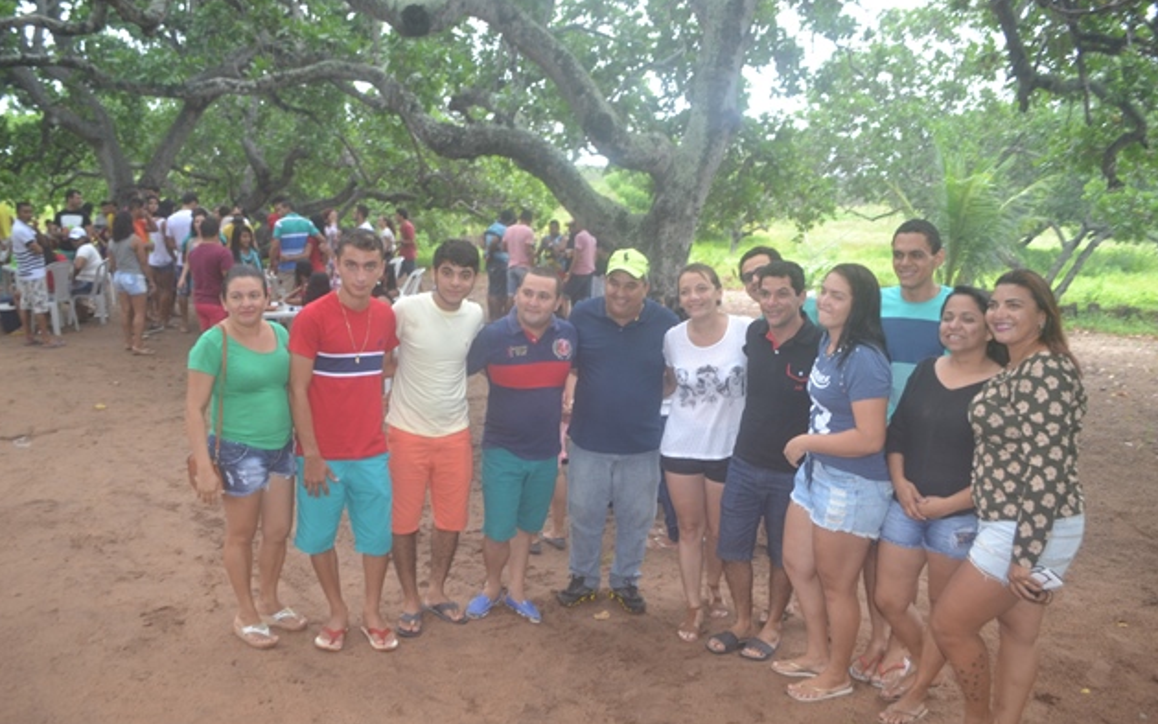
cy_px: 371
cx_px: 576
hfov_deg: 66.5
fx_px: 884
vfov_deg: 44.5
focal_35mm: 28
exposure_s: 1/60
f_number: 4
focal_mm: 18
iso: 400
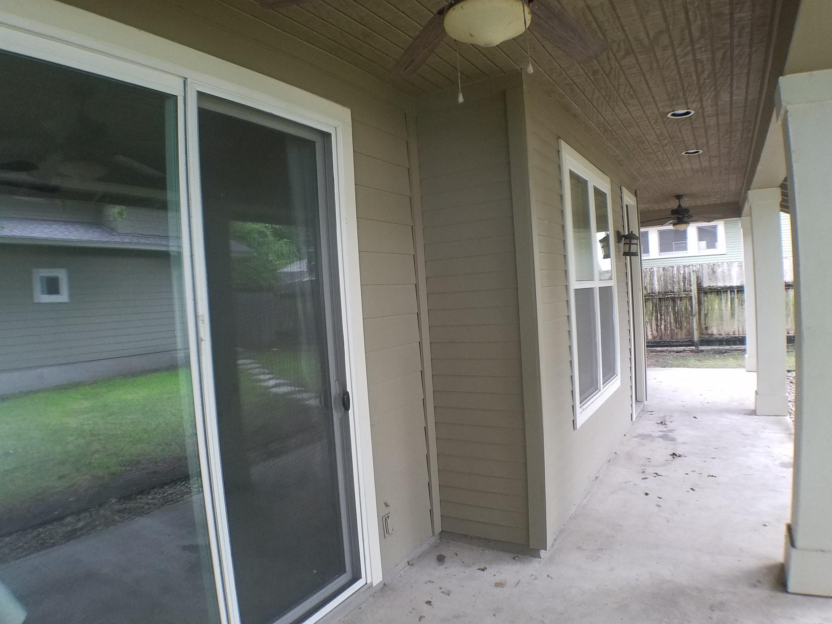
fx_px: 649
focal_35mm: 27
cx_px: 421
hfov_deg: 65.3
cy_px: 303
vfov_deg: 51.3
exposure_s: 1/50
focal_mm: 4.2
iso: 200
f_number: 1.7
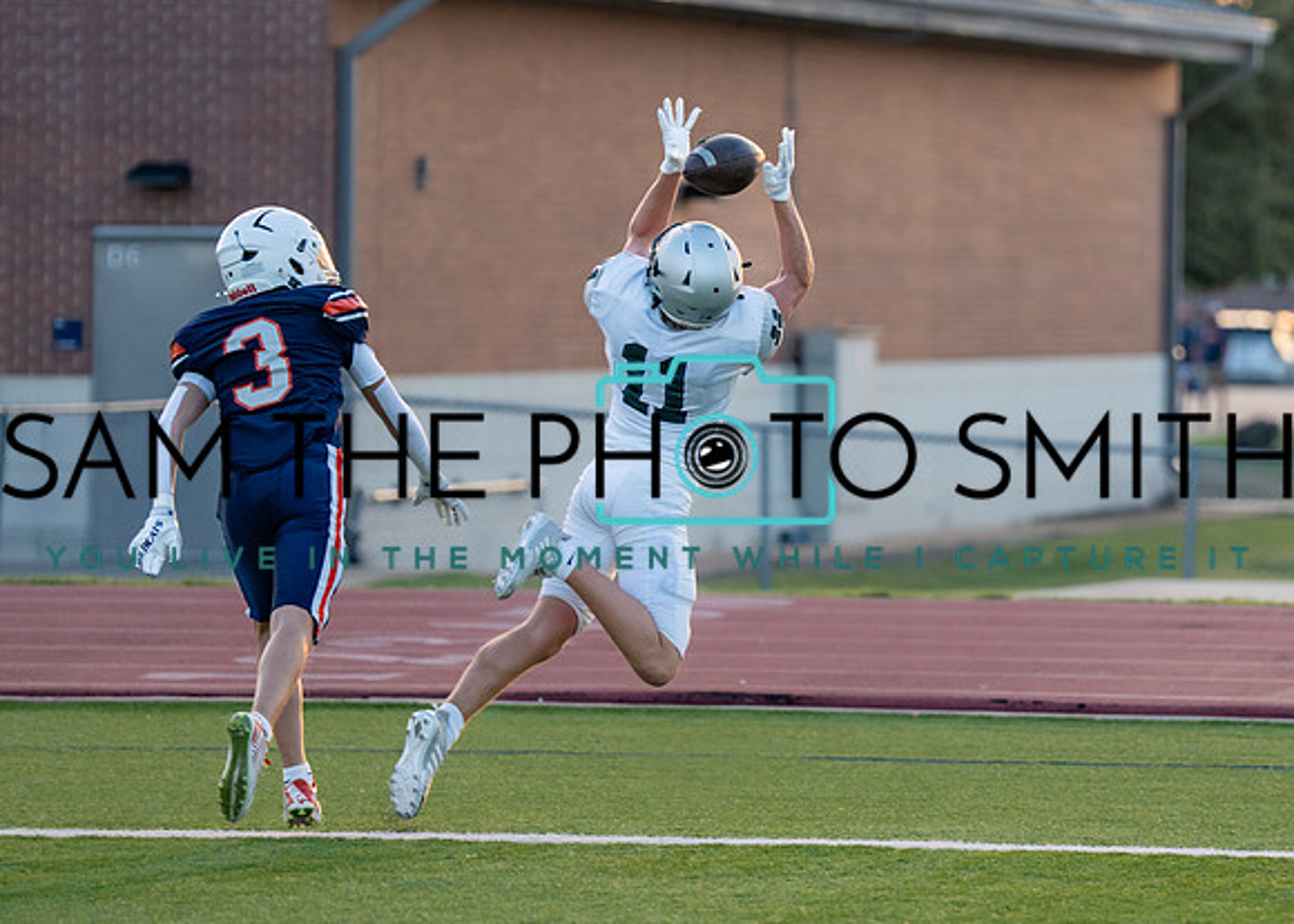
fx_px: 9740
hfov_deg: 7.6
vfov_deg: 5.4
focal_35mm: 265
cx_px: 855
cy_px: 362
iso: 640
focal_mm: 167
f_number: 2.8
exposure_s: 1/1250
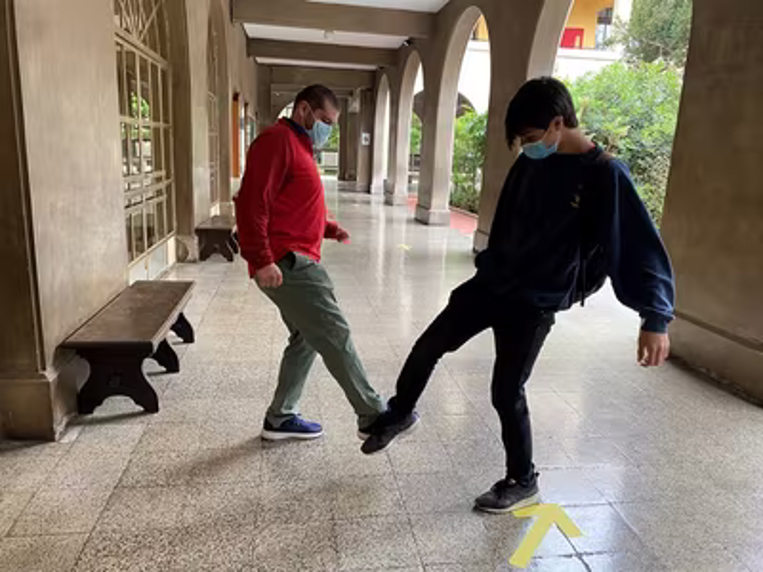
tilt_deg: -13.1
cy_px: 286
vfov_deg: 53.1
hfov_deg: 67.3
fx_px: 573
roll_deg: -1.8
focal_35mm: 26
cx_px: 382
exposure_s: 1/77
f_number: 1.8
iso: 125
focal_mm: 4.25
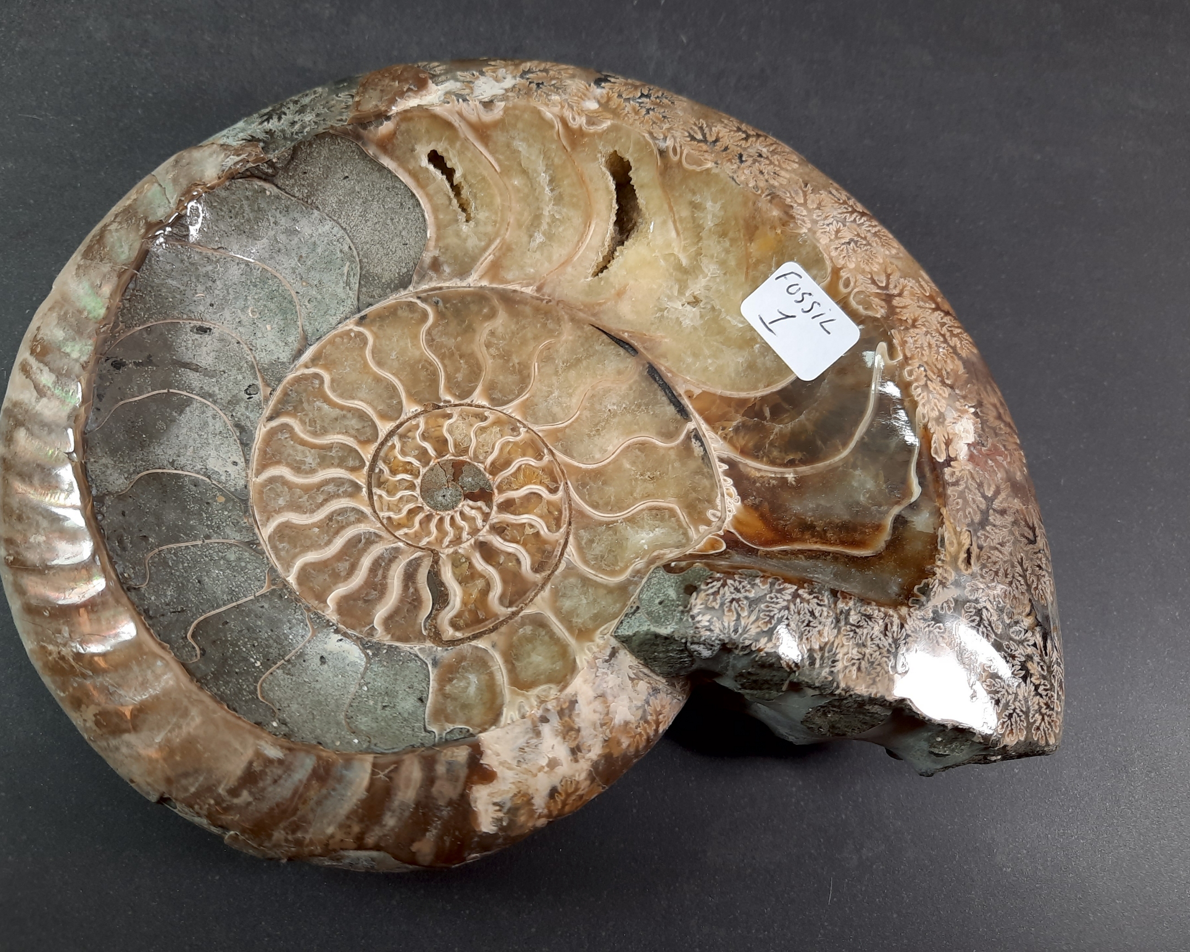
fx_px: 951
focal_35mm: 27
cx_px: 534
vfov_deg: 53.2
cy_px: 461
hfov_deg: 63.9
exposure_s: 1/50
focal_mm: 4.6
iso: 32
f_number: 2
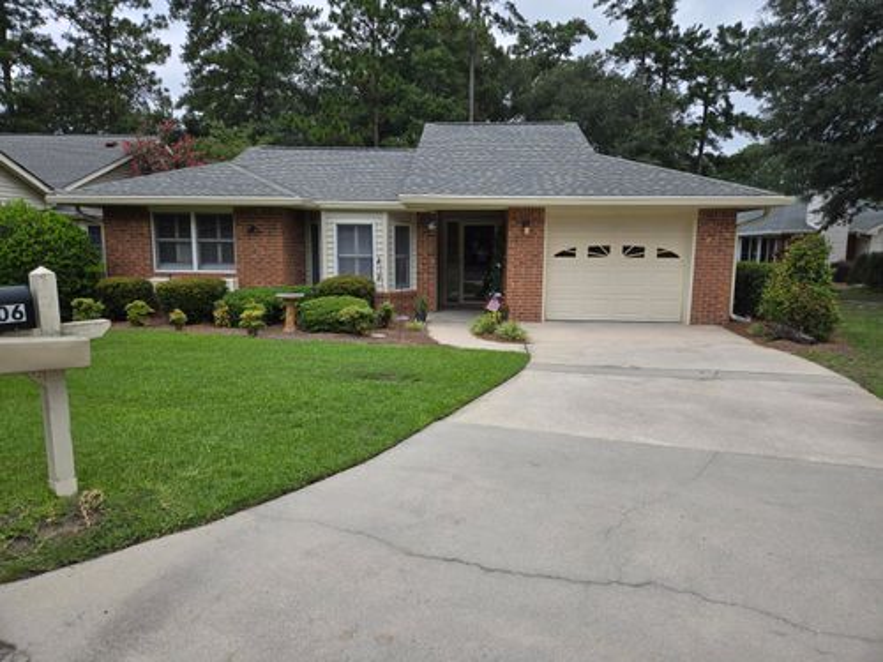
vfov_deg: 58.9
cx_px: 442
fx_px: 587
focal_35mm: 23
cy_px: 331
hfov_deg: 73.9
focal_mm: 5.4
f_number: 1.8
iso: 25
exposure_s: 1/1212
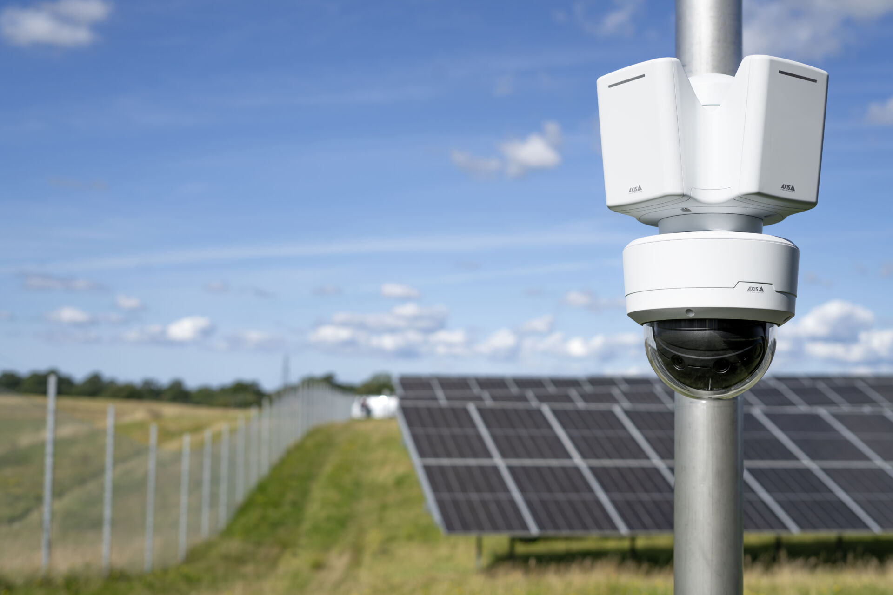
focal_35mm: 50
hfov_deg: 39.6
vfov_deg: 27.0
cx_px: 446
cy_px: 298
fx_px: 1240
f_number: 4
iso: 50
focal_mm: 50
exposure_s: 1/1250
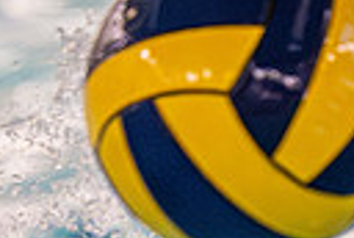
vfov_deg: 0.8
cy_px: 472
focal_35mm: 1690
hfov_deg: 1.2
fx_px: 16657
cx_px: 373
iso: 20000
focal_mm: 280
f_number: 4
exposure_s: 1/1000
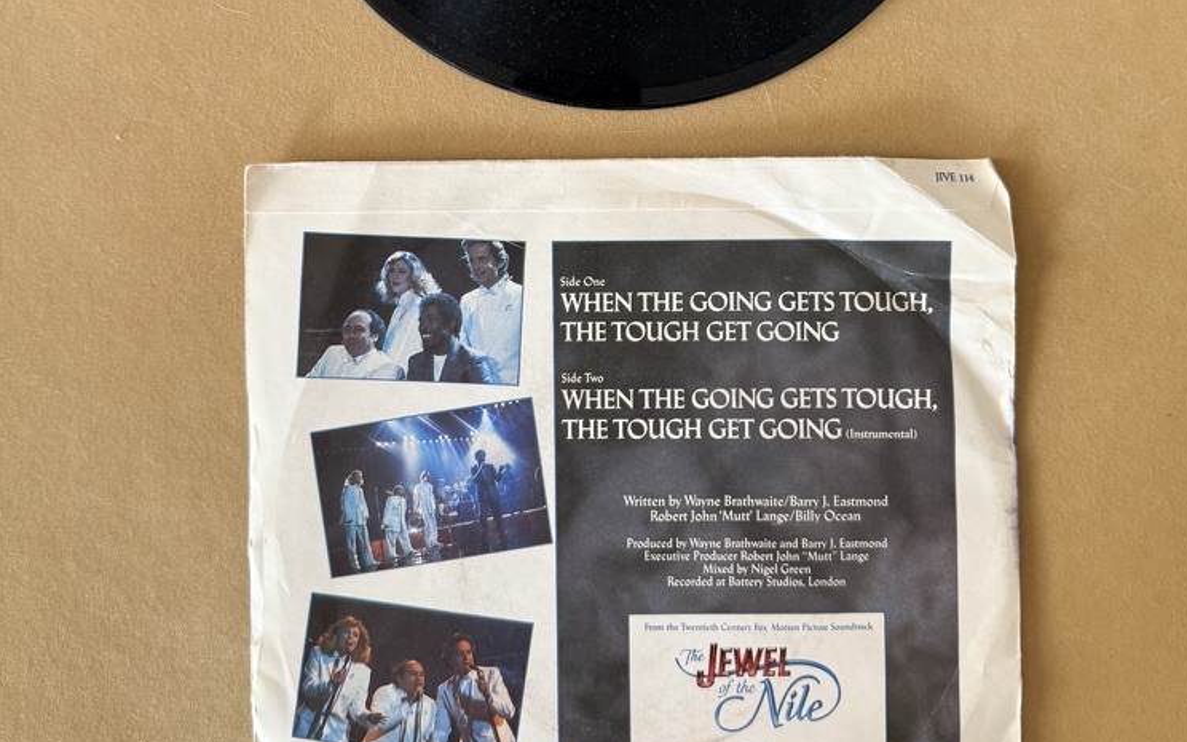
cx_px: 609
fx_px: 1132
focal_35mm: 35
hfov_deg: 55.3
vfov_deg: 35.4
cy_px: 176
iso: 200
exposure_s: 1/66
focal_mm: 6.76
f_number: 1.78
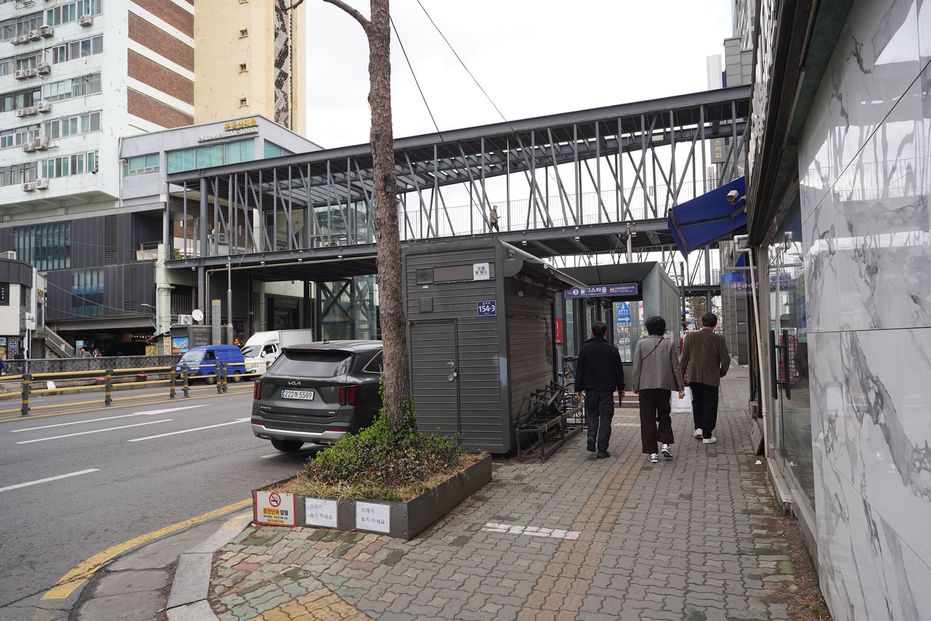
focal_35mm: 24
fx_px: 621
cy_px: 310
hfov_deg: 73.7
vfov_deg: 53.1
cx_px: 466
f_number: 8
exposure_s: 1/100
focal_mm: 24
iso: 100
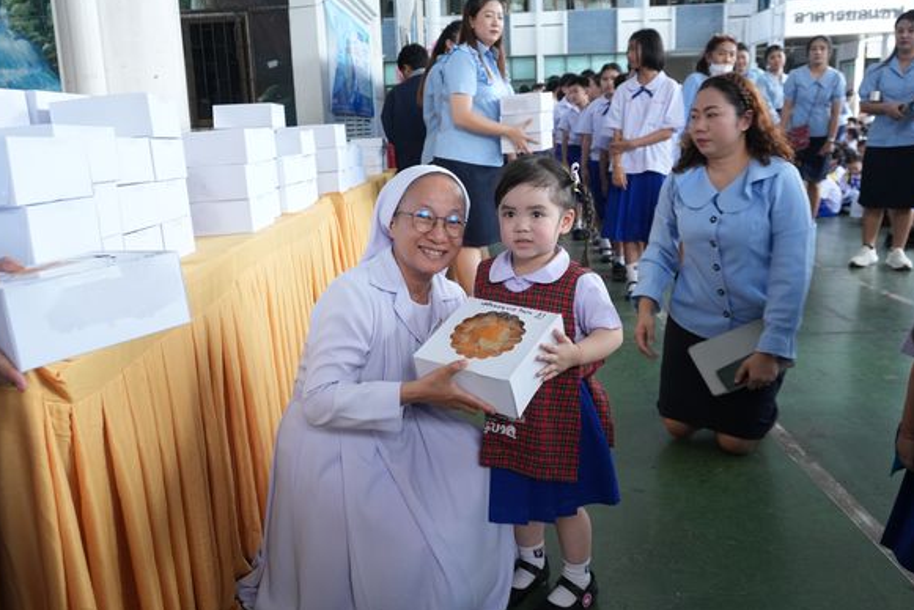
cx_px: 451
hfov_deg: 57.9
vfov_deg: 40.6
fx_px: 826
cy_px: 305
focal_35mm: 33
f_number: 4.5
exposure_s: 1/200
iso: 1600
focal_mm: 21
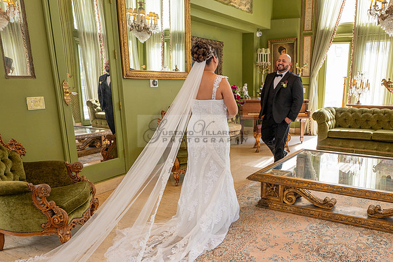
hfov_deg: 60.5
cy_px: 166
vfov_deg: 42.8
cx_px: 245
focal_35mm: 30
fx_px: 332
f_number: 4.5
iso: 500
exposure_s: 1/200
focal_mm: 24
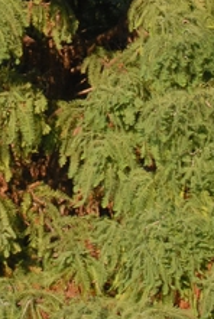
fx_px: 1733
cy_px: -46
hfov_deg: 7.1
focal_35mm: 195
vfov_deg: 10.4
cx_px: 85
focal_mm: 28
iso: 400
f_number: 8
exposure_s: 1/250
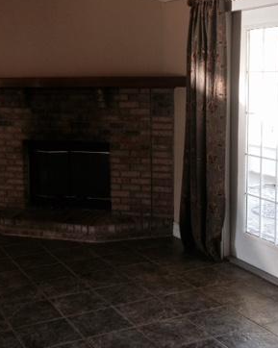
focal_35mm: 57
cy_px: 148
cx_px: 128
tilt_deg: -5.4
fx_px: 587
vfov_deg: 33.0
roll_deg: +2.3
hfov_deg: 26.6
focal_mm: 4.12
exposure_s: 1/20
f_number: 2.4
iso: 80
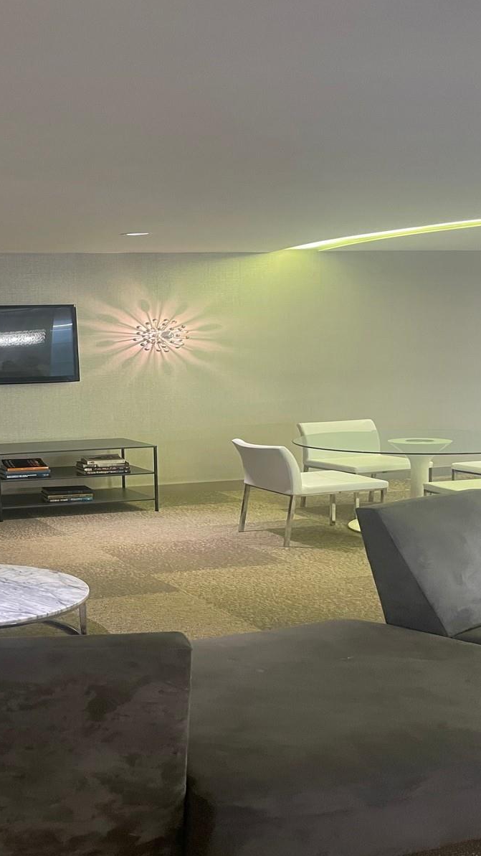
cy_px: 428
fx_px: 862
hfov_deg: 29.6
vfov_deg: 52.8
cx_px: 27
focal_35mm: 38
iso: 400
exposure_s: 1/60
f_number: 1.6
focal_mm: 4.2
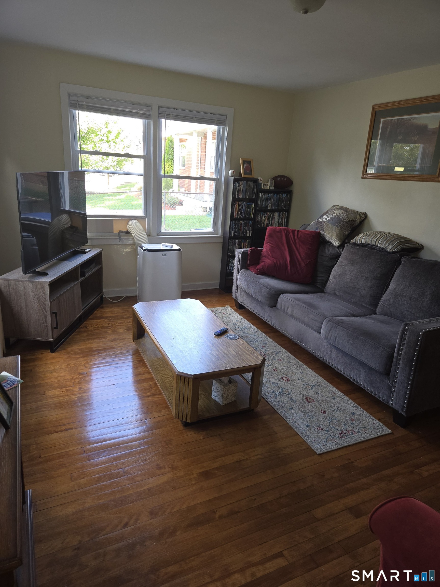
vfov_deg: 73.9
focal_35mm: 23
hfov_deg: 58.9
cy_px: 294
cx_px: 220
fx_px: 390
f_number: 1.8
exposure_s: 1/60
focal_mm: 5.4
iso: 64
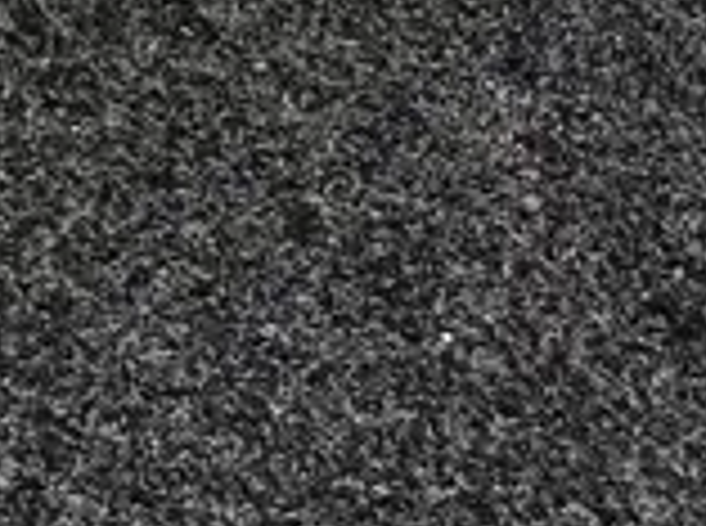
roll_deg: -1.2
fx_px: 3195
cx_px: -1363
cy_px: -1061
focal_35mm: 157
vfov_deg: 8.0
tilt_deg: -29.7
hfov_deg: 9.8
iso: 160
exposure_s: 1/50
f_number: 1.78
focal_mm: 6.86
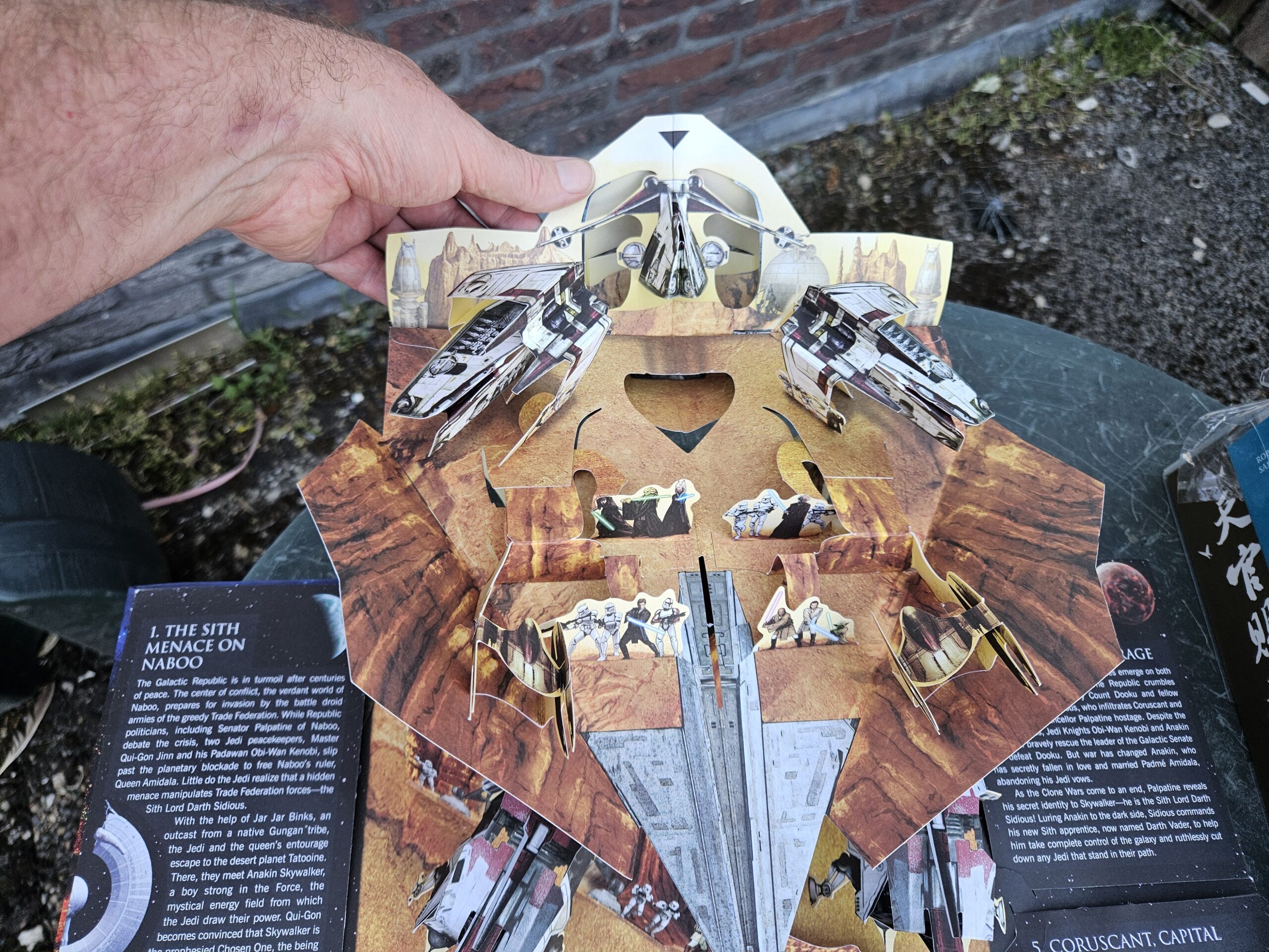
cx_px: 634
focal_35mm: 23
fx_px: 843
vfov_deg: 58.9
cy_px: 476
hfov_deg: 73.9
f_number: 1.8
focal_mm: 5.4
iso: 100
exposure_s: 1/180
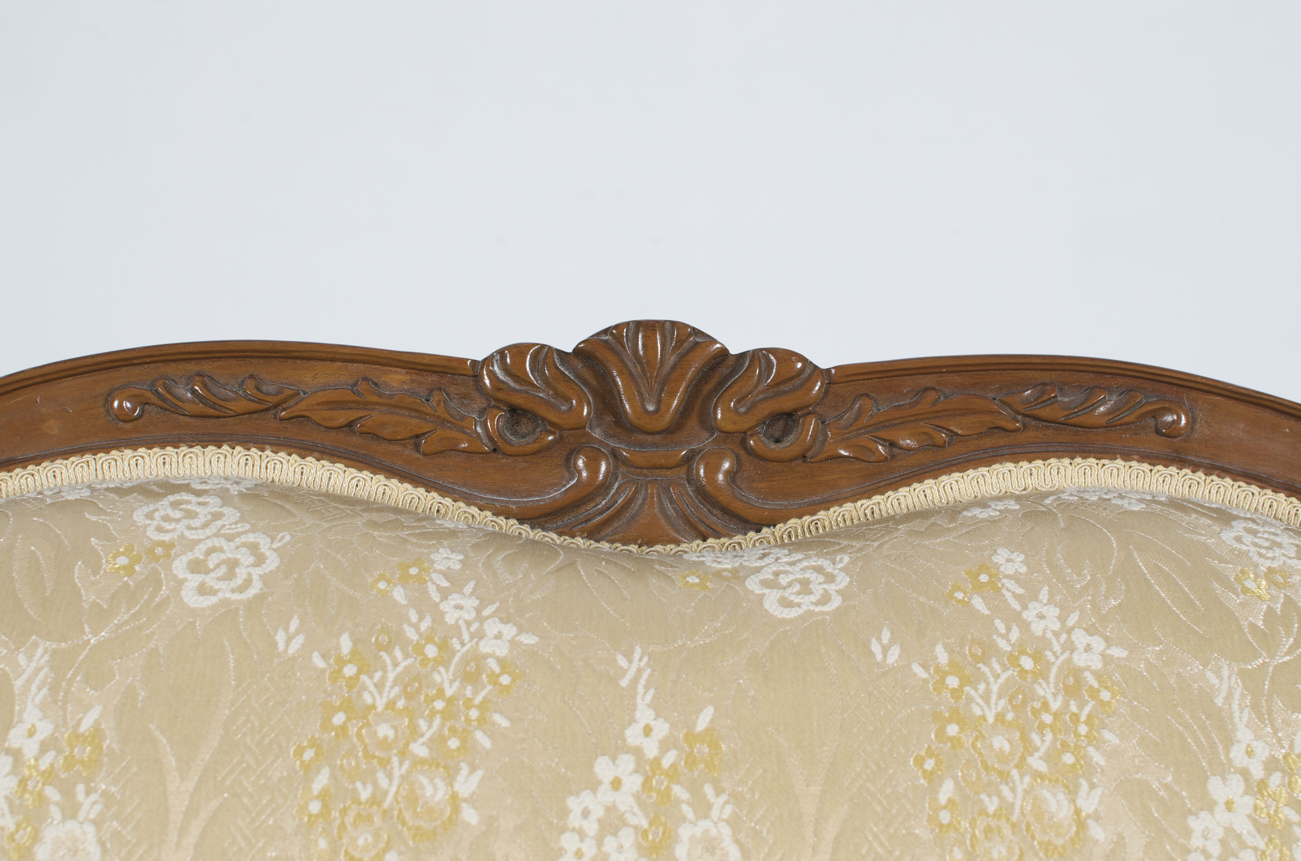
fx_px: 1893
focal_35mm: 52
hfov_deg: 37.9
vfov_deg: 25.6
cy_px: 430
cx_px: 650
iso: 100
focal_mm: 35
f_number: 6.3
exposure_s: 1/125
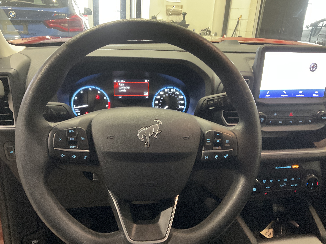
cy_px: 122
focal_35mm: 29
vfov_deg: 48.2
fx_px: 273
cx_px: 163
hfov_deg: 61.7
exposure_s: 1/40
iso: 250
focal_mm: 3
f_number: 1.8
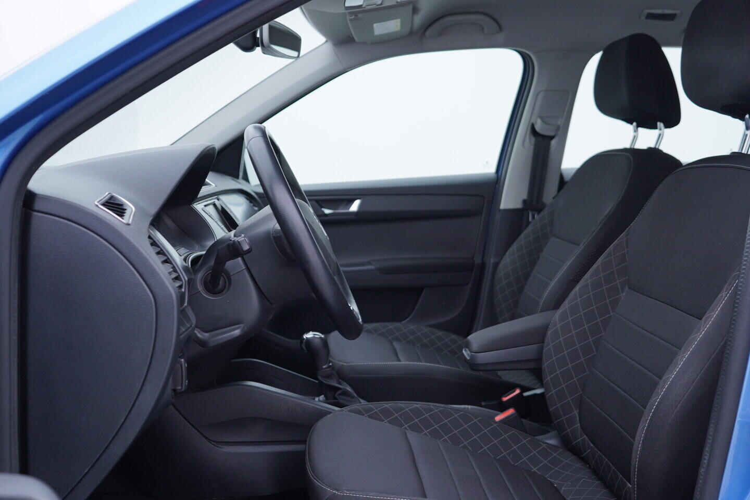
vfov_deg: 36.9
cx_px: 375
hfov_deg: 53.1
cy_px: 250
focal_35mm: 36
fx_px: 750
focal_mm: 24
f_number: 3.2
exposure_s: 1/50
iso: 125
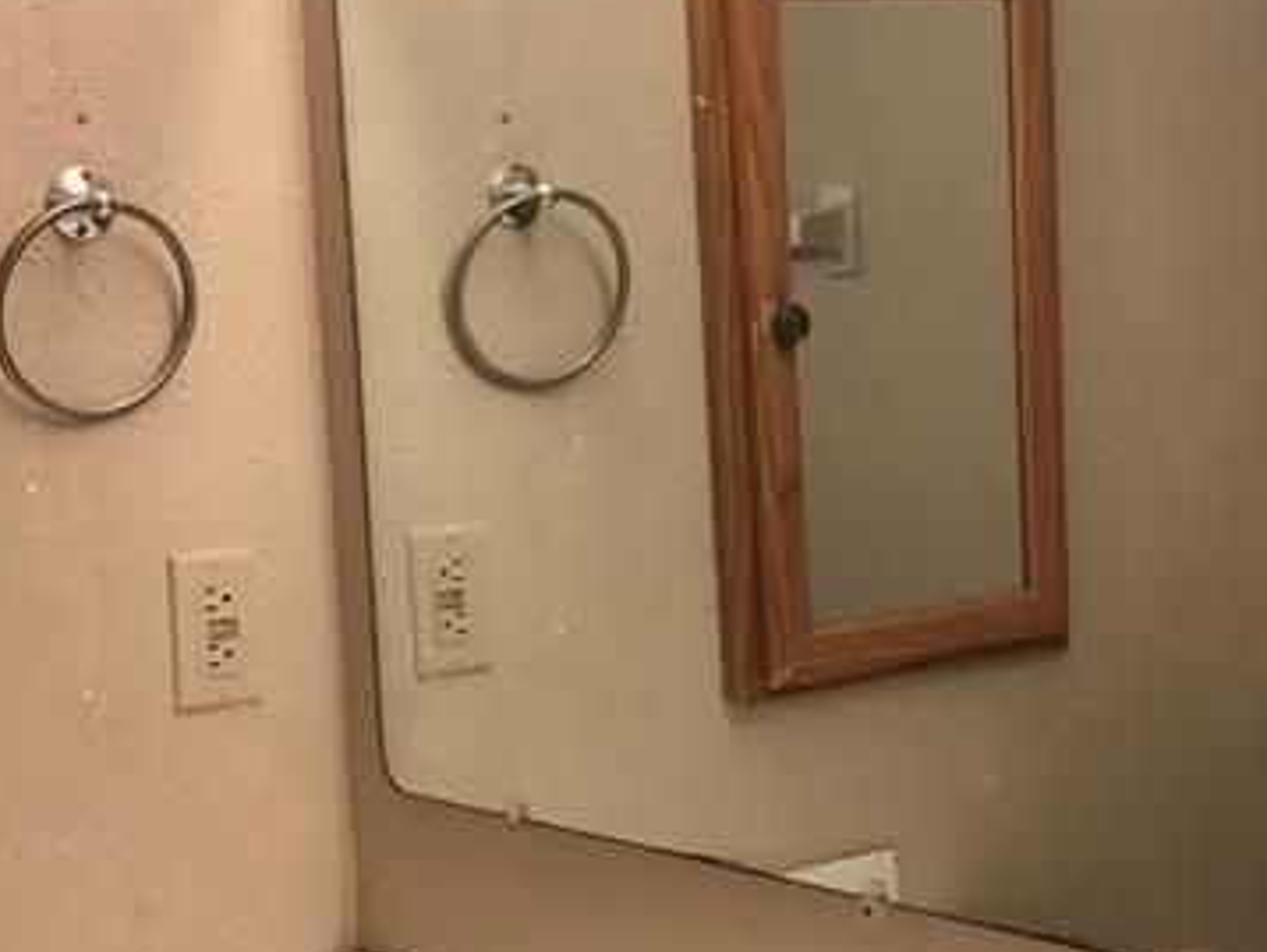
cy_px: 690
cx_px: 814
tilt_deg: -8.2
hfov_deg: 24.3
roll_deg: +1.8
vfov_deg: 18.4
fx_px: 2930
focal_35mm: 80
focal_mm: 3.99
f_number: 1.8
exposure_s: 1/120
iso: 32
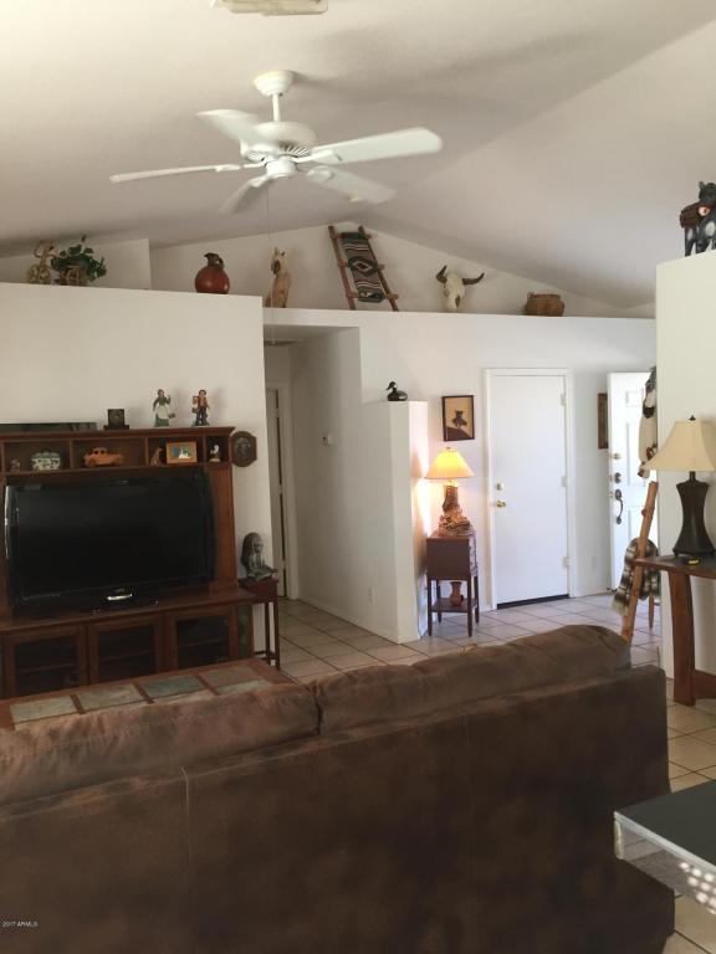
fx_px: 800
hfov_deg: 48.2
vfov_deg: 61.7
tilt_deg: -1.8
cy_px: 477
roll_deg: +2.0
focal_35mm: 29
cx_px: 358
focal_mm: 4.15
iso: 100
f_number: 2.2
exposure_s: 1/30
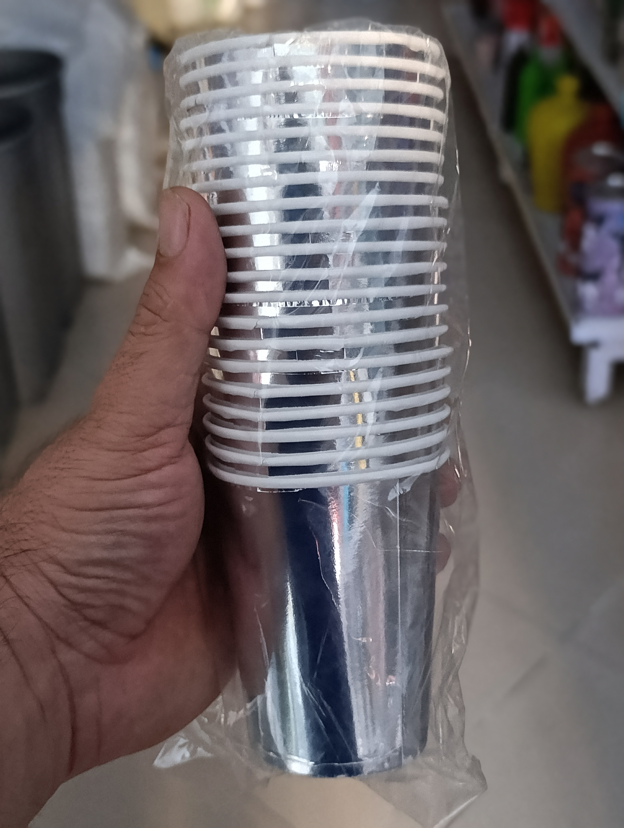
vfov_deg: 41.2
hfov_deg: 31.6
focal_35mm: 46
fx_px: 1103
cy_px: 414
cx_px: 312
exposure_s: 1/25
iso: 2500
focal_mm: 6.14
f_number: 1.6
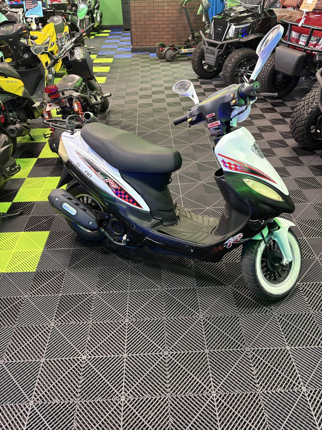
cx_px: 161
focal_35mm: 26
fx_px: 322
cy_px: 215
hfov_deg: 53.1
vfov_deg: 67.3
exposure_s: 1/60
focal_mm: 5.96
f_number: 1.6
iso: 320
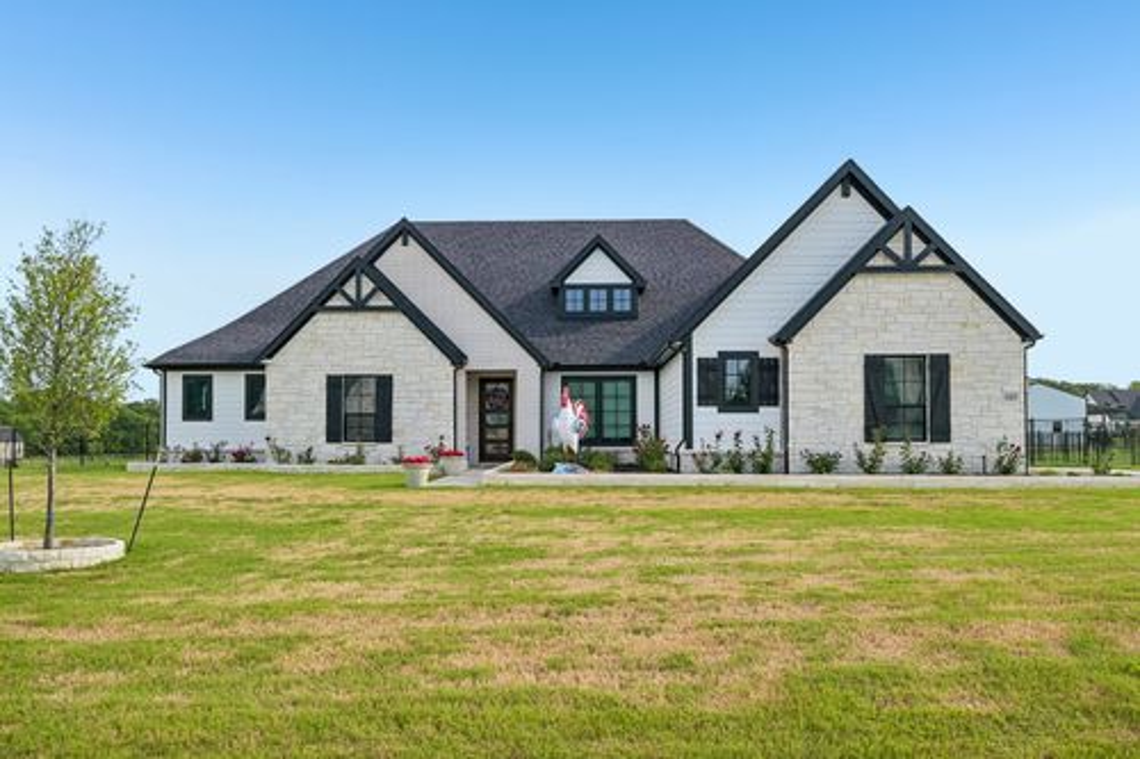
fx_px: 950
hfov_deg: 61.9
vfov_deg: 43.6
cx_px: 570
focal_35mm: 30
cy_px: 380
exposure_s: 1/800
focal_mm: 30
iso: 400
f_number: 8
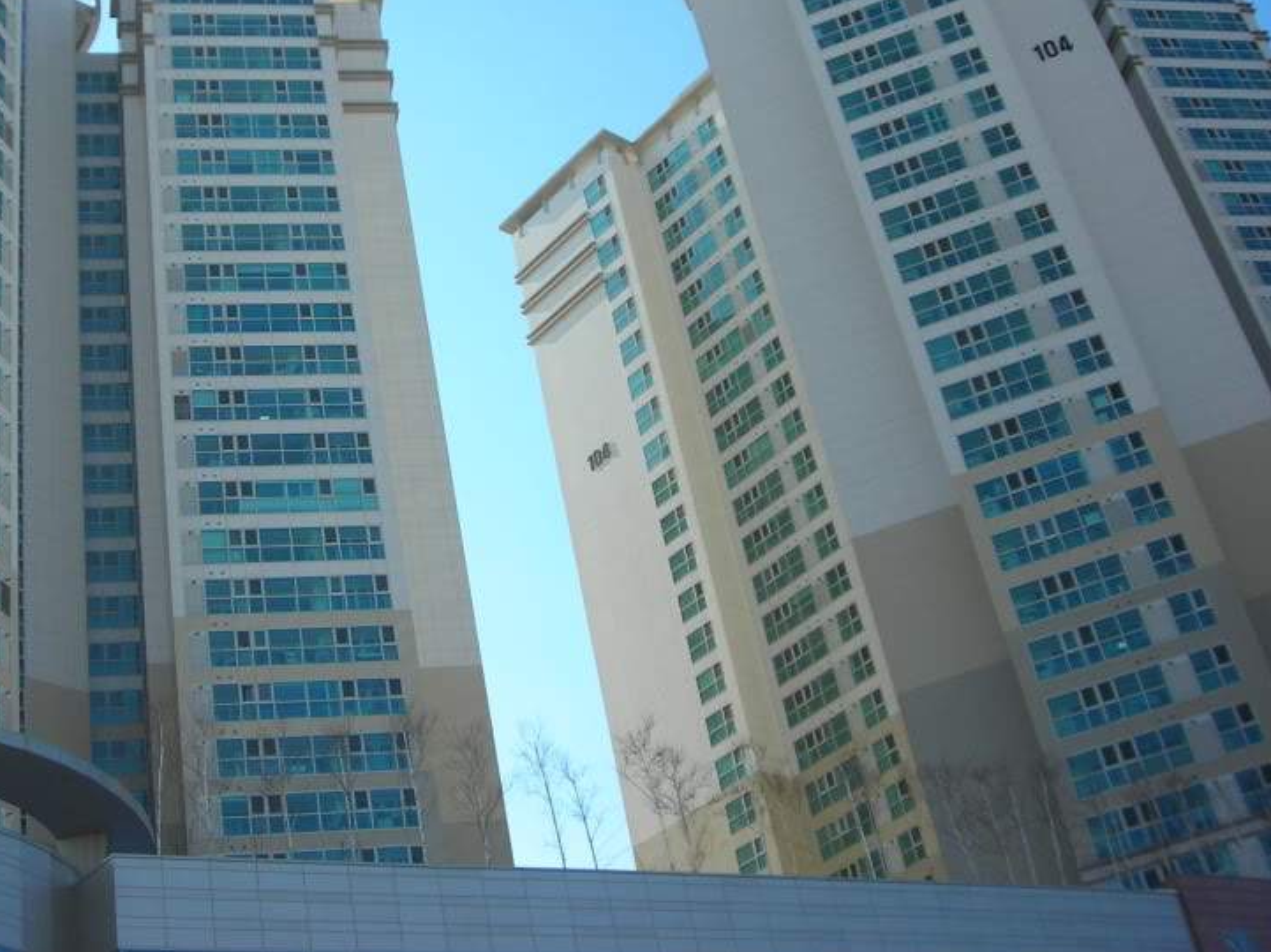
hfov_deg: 35.3
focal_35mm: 54
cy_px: 293
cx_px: 457
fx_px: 1982
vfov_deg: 26.8
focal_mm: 6.3
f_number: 3.2
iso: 50
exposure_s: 1/397
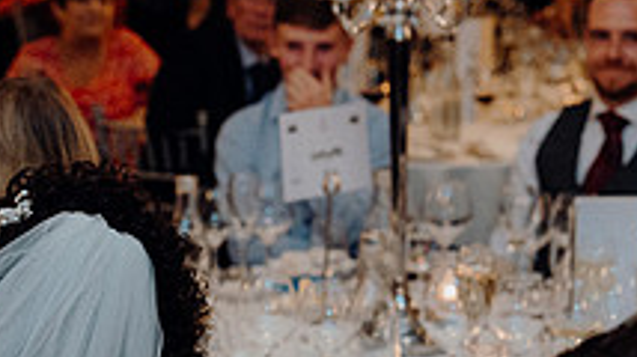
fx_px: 2498
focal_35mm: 148
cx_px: 57
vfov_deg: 8.1
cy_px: 486
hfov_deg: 14.4
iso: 2500
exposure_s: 1/160
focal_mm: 52
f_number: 3.5
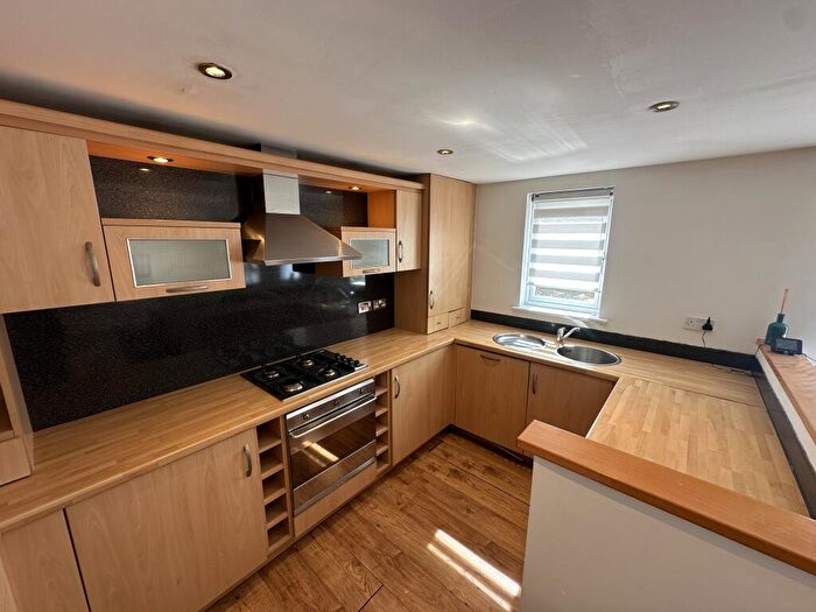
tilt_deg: -11.6
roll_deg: -0.3
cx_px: 408
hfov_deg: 102.1
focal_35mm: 14
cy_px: 306
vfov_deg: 85.7
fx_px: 330
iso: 40
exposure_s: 1/99
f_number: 2.2
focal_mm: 2.22
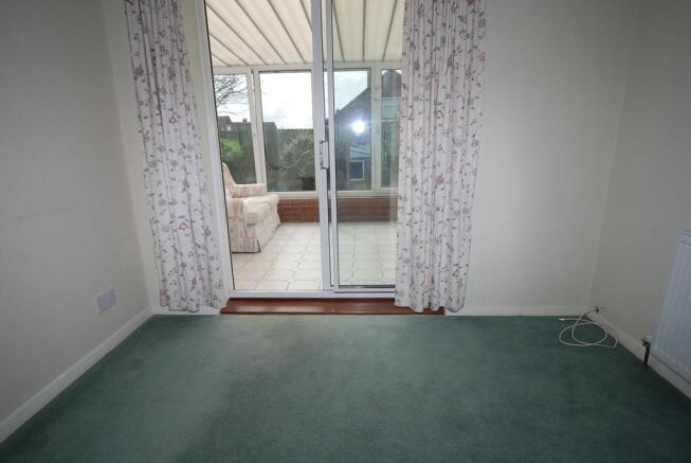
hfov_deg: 89.9
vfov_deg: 67.5
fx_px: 346
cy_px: 232
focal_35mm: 18
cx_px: 346
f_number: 6.3
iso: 100
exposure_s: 1/160
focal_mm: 12
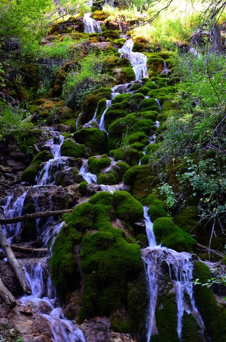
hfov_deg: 25.6
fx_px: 497
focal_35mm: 52
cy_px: 171
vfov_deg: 37.9
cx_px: 113
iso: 800
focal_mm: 35
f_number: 7.1
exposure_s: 1/30
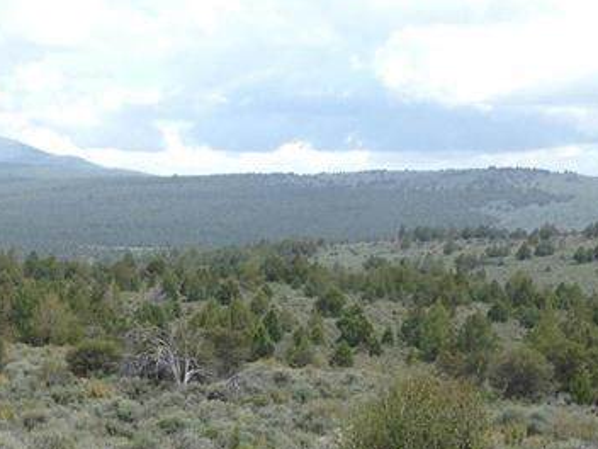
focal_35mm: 96
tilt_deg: -5.0
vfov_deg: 15.1
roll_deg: -3.4
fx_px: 1658
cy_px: 446
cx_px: -87
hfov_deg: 19.4
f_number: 2.4
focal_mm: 4.12
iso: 50
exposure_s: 1/861
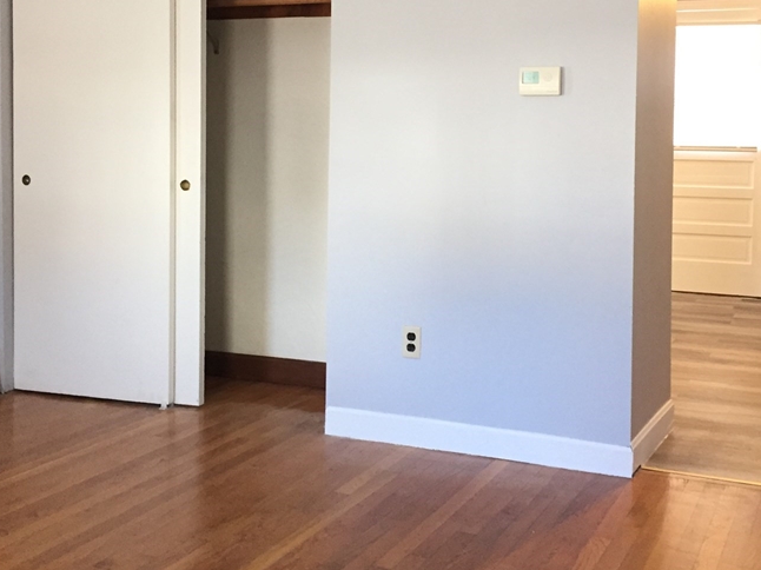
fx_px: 1011
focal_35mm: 46
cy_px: 179
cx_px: 444
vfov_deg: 31.2
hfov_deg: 41.1
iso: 160
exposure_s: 1/30
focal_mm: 4.15
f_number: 2.2
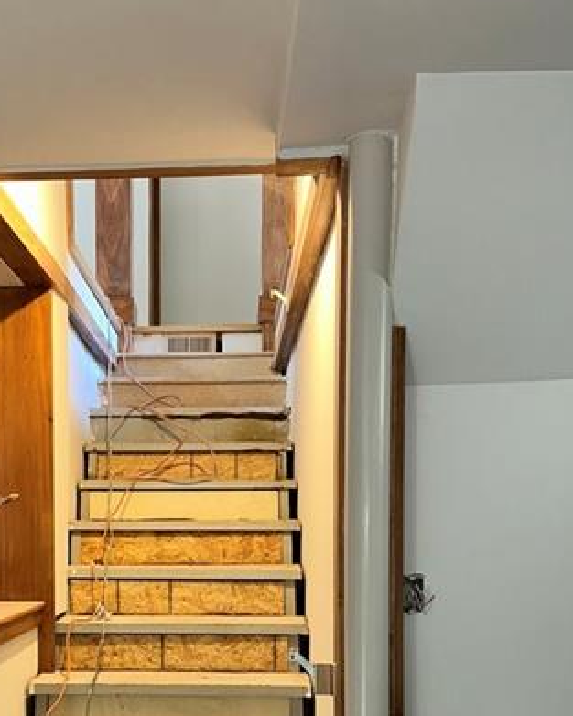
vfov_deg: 39.0
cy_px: 557
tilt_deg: -2.3
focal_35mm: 46
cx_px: 183
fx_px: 975
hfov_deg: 32.4
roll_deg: -1.2
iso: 100
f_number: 1.78
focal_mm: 6.86
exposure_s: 1/16
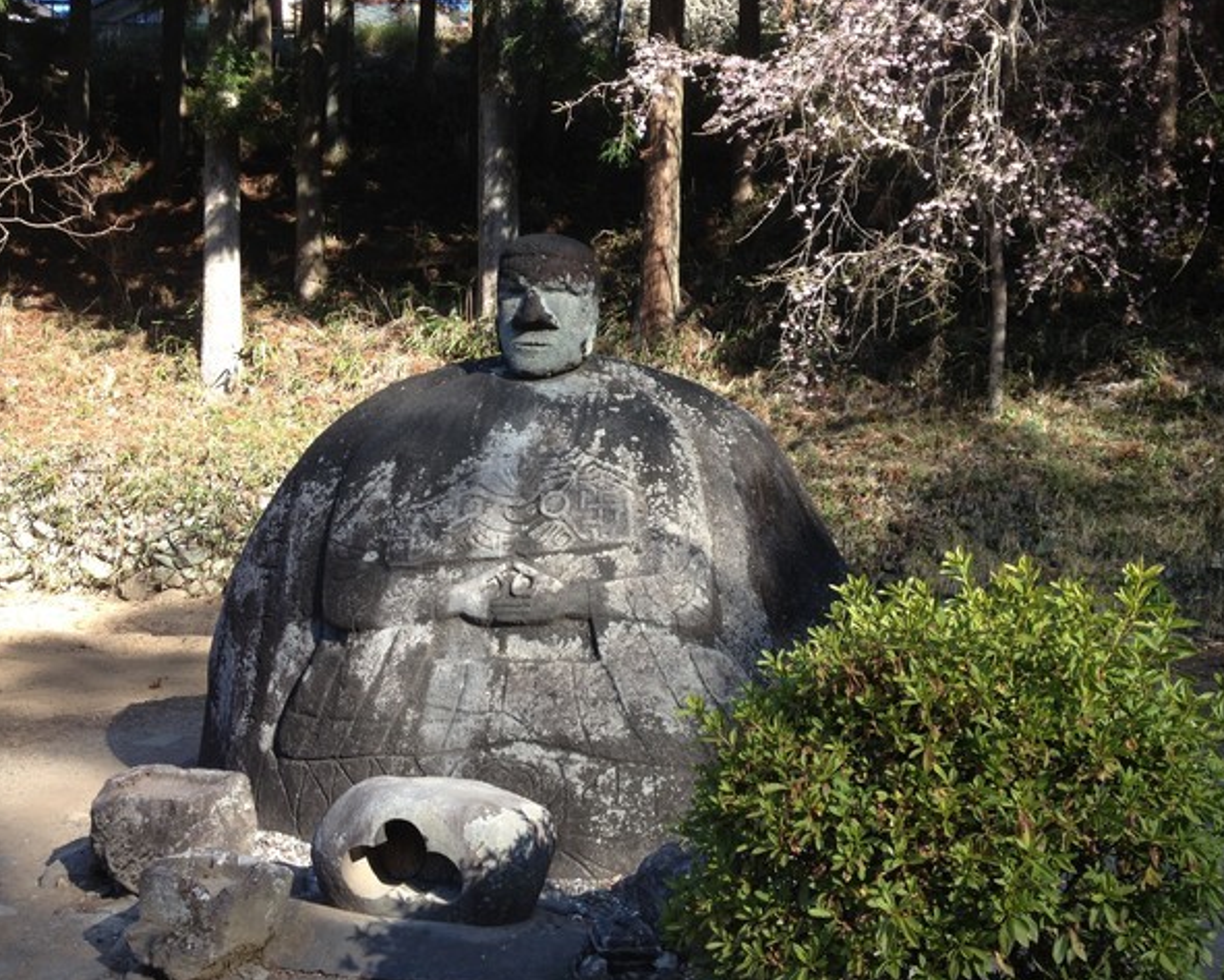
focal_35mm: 37
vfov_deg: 40.1
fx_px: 1341
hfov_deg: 49.1
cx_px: 646
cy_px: 491
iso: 64
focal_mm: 4.28
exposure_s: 1/270
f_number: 2.4
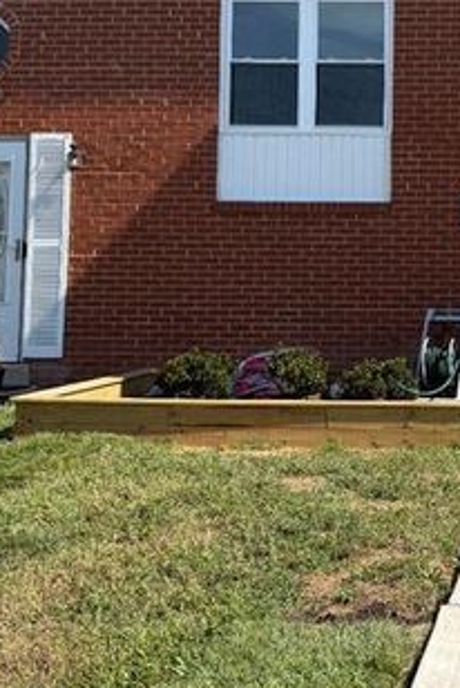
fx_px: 1033
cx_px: 491
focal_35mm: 54
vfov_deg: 36.6
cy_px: 245
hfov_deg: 23.7
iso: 80
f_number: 1.78
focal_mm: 6.76
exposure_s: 1/3953
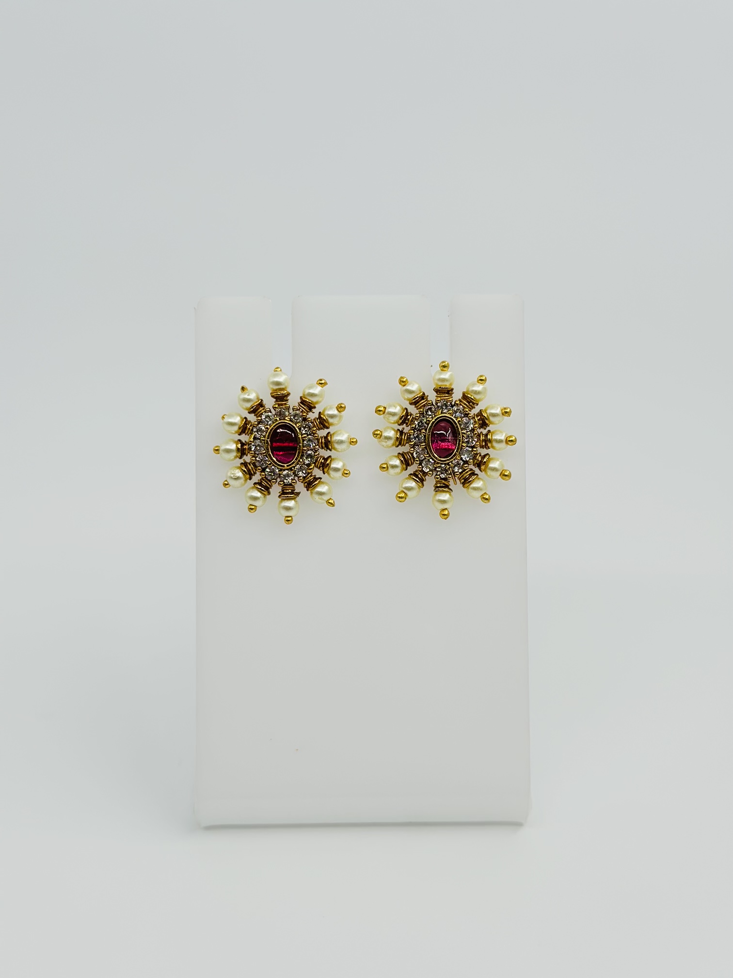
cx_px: 366
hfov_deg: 30.3
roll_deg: -0.9
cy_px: 489
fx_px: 1355
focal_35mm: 48
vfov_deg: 39.7
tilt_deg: -19.0
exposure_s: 1/1517
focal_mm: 6.86
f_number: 1.78
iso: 80
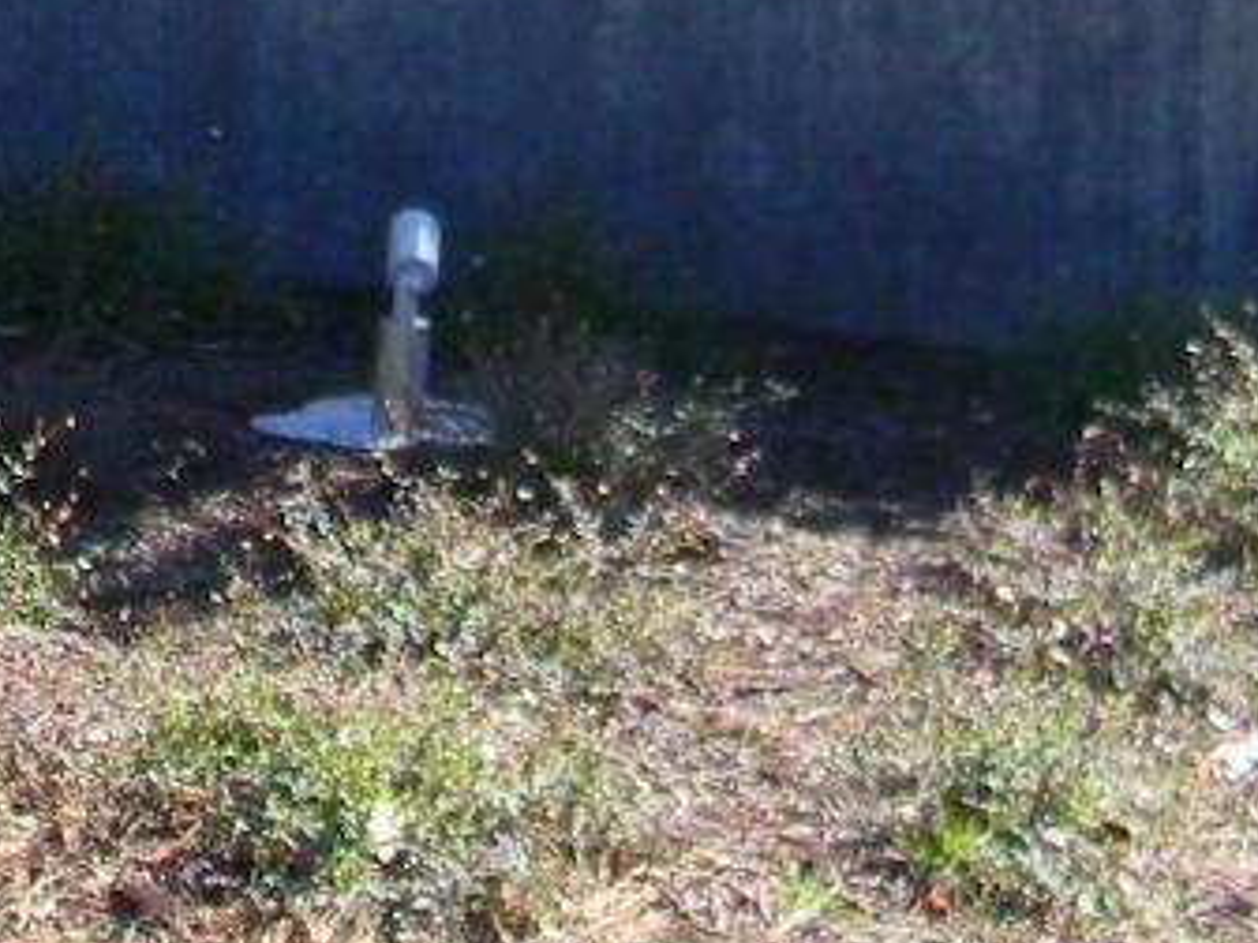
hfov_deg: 14.9
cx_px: -509
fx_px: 4543
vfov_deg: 11.5
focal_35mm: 125
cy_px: -339
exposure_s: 1/293
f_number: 3.5
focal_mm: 5
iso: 80
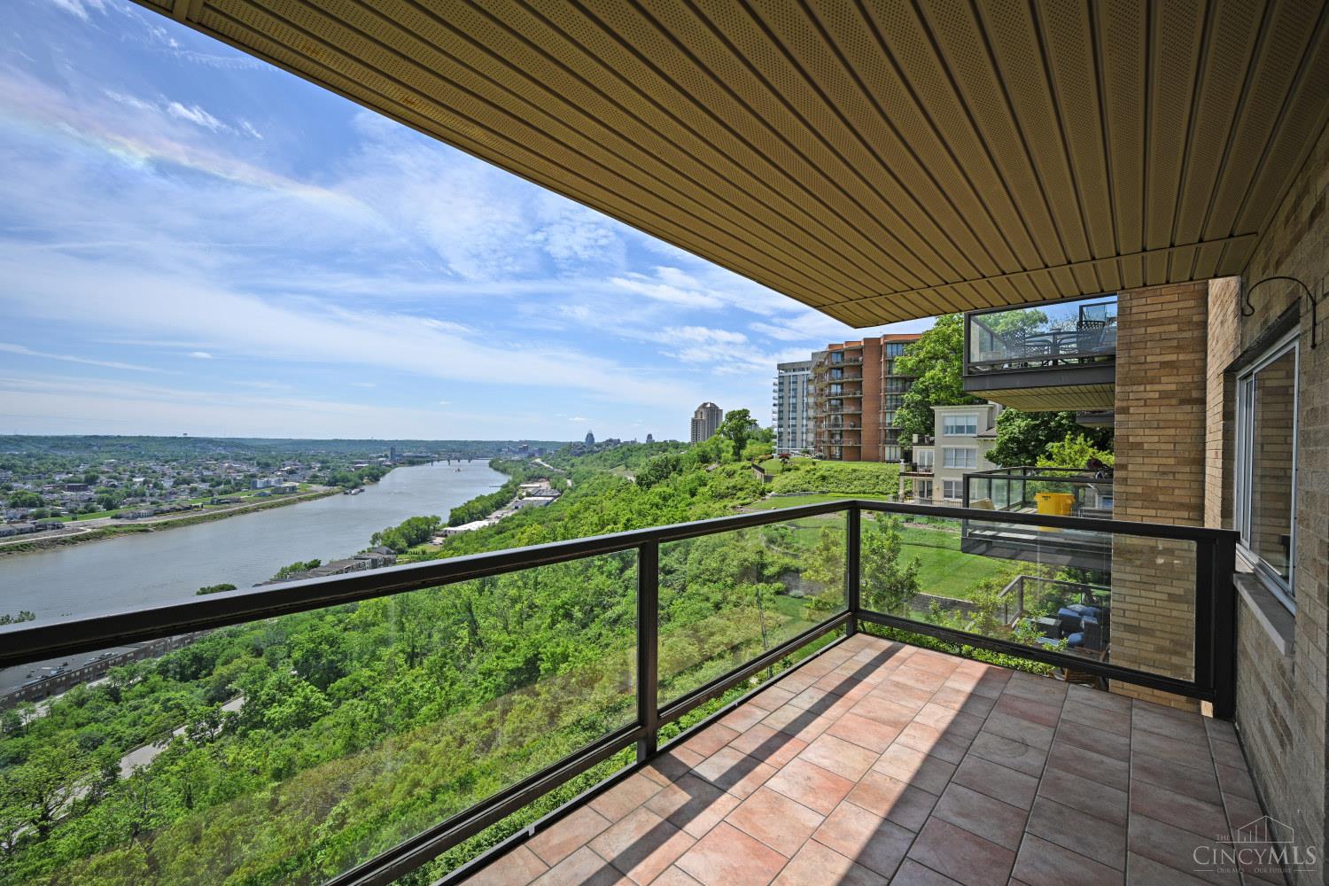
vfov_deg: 79.2
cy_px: 443
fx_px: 535
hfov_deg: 102.3
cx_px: 664
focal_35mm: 14
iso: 100
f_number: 8
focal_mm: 14.5
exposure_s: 1/500
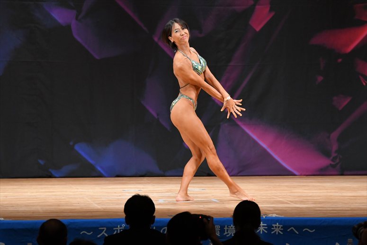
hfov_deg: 8.1
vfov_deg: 5.4
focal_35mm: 255
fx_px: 2598
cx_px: 184
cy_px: 122
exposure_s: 1/400
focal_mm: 170
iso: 3200
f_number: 5.6
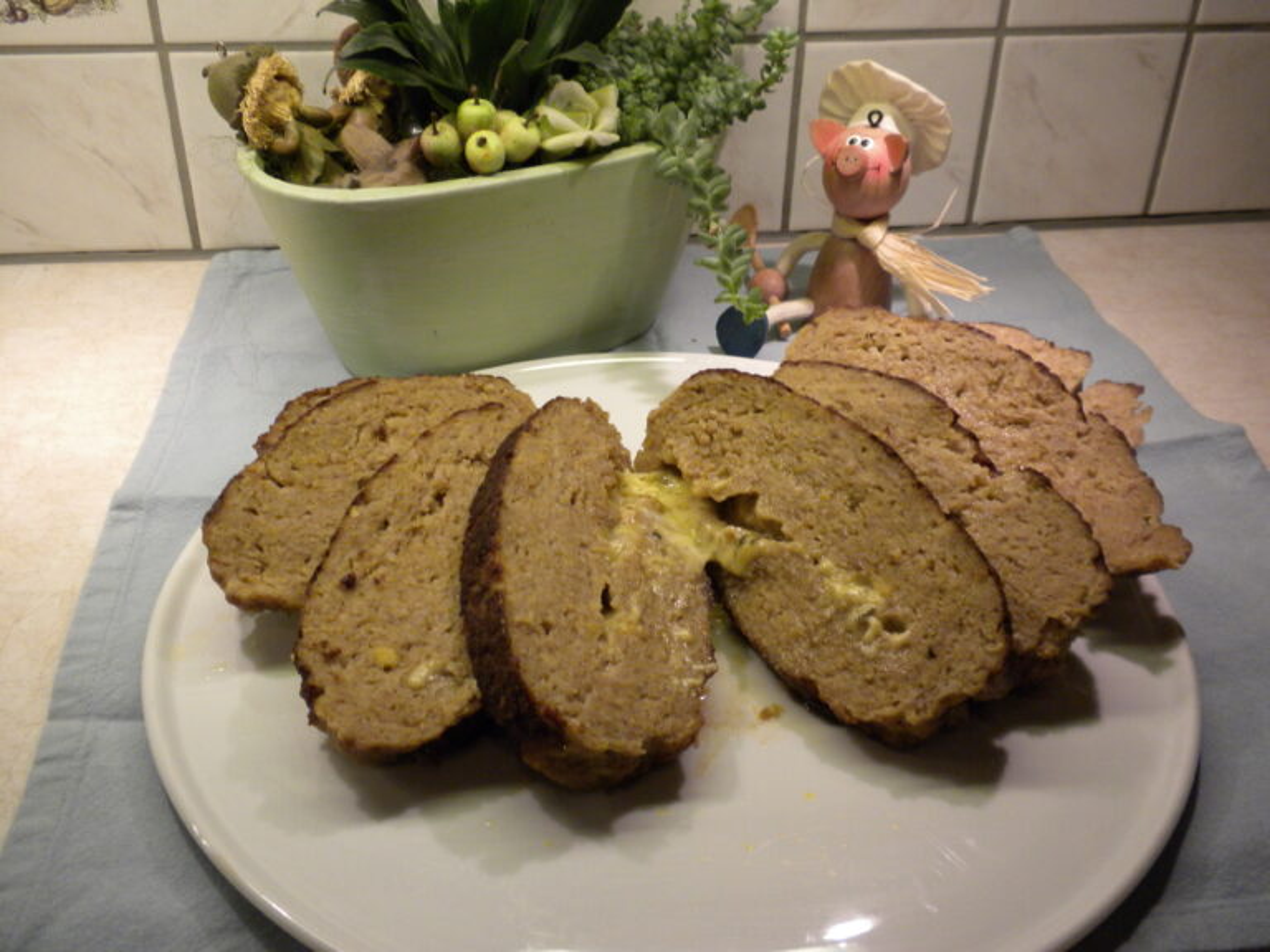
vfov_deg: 38.7
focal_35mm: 37
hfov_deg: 50.1
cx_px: 635
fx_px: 1357
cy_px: 476
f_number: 3.5
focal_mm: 6.6
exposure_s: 1/66
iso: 243
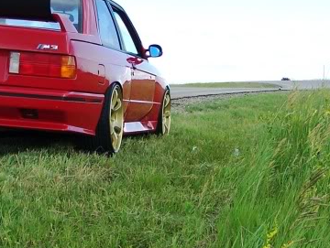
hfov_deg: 18.2
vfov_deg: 13.7
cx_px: 126
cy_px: 109
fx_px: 1031
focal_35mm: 108
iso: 80
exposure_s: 1/500
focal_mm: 6.3
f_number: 2.8
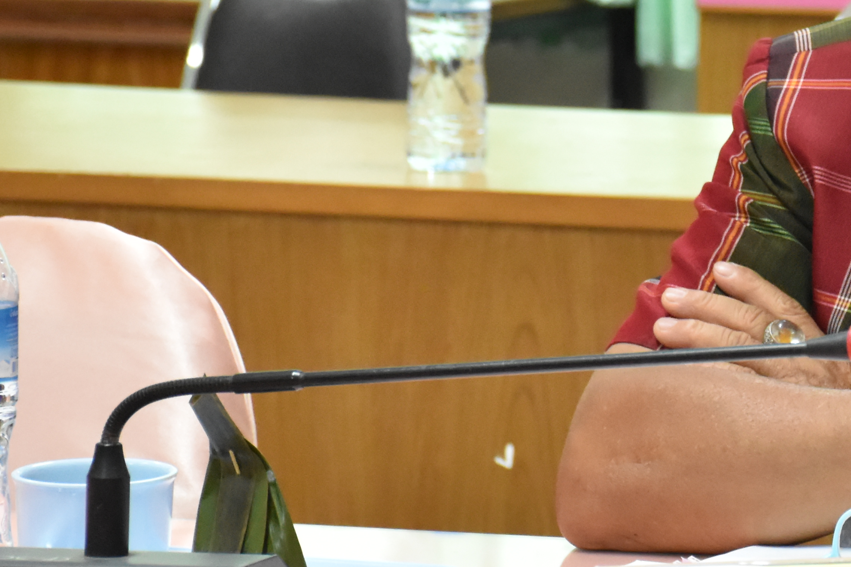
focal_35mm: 260
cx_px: 1052
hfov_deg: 7.8
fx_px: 6145
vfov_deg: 5.3
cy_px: 133
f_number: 7.1
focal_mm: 66
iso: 4000
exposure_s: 1/80
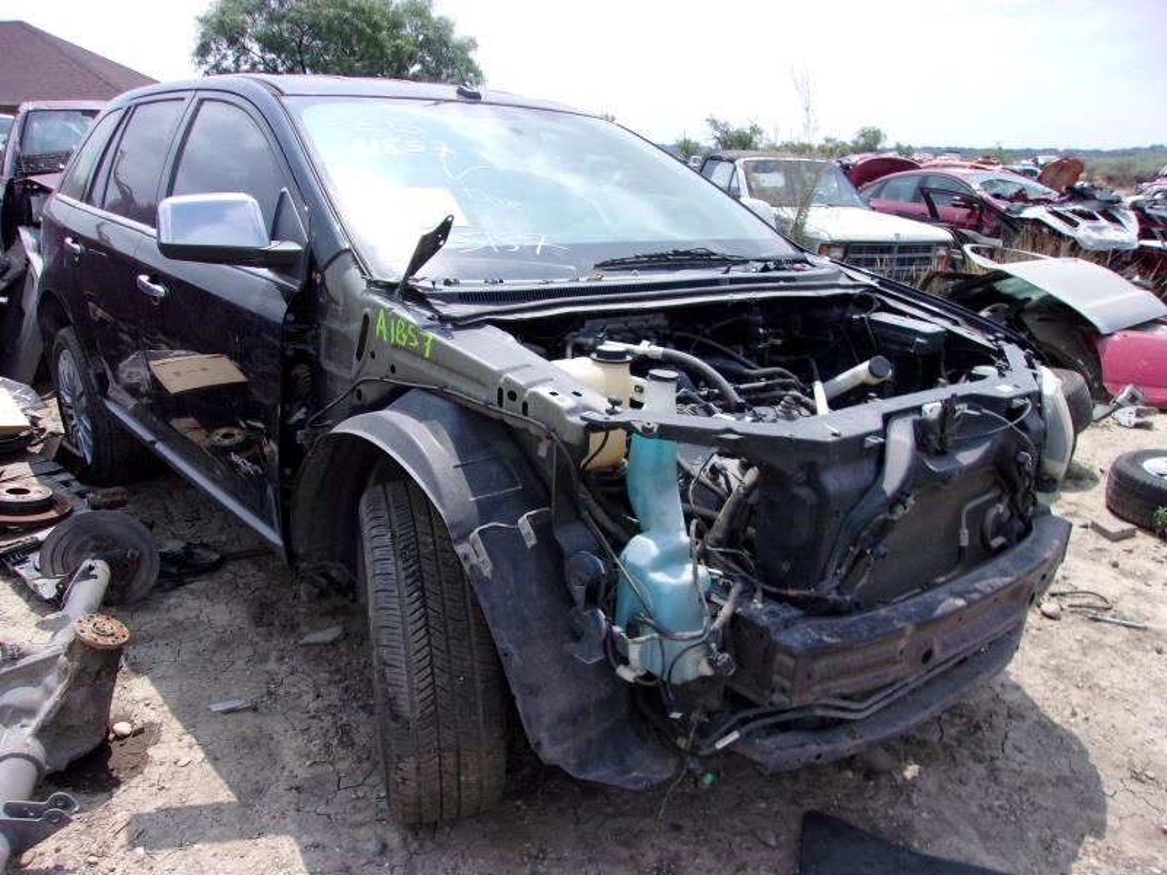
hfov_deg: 65.3
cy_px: 438
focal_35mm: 27
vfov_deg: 51.4
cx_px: 584
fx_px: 910
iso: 200
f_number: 10.4
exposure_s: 1/200
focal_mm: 4.9
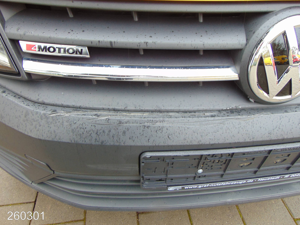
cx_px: 150
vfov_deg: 54.9
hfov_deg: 69.4
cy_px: 112
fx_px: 217
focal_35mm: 25
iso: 80
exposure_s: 1/50
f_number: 3
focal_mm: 4.5
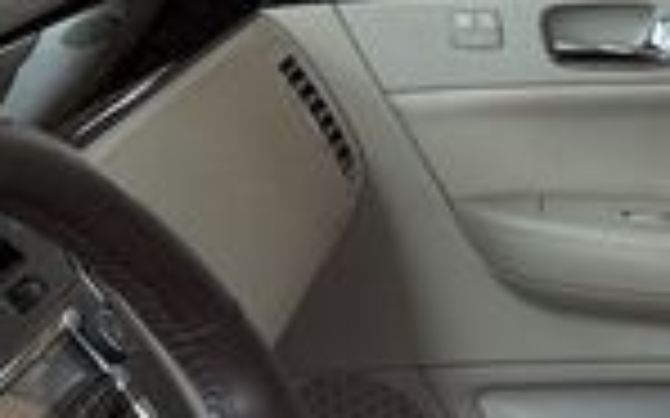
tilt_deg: -29.0
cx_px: 1066
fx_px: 1990
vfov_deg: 11.3
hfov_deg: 16.9
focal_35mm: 109
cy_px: 715
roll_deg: -3.2
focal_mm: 6.76
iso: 50
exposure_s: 1/135
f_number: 1.78
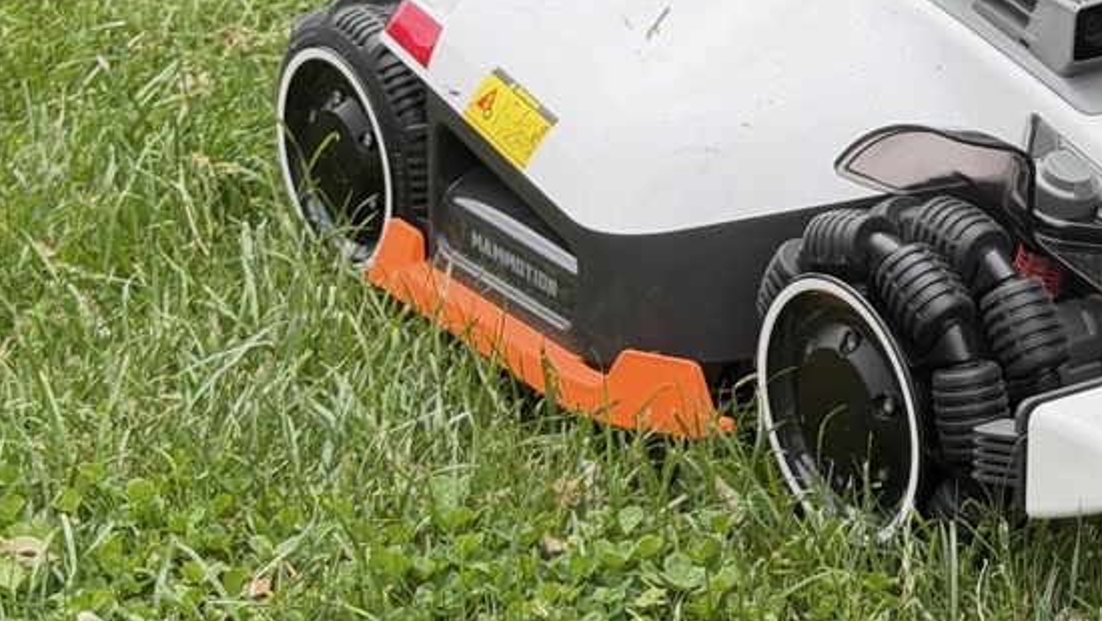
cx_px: 1106
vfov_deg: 10.6
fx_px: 3333
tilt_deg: -17.3
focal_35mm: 114
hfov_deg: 18.3
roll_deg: +0.3
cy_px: 210
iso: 100
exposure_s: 1/1795
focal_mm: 6.76
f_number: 1.78
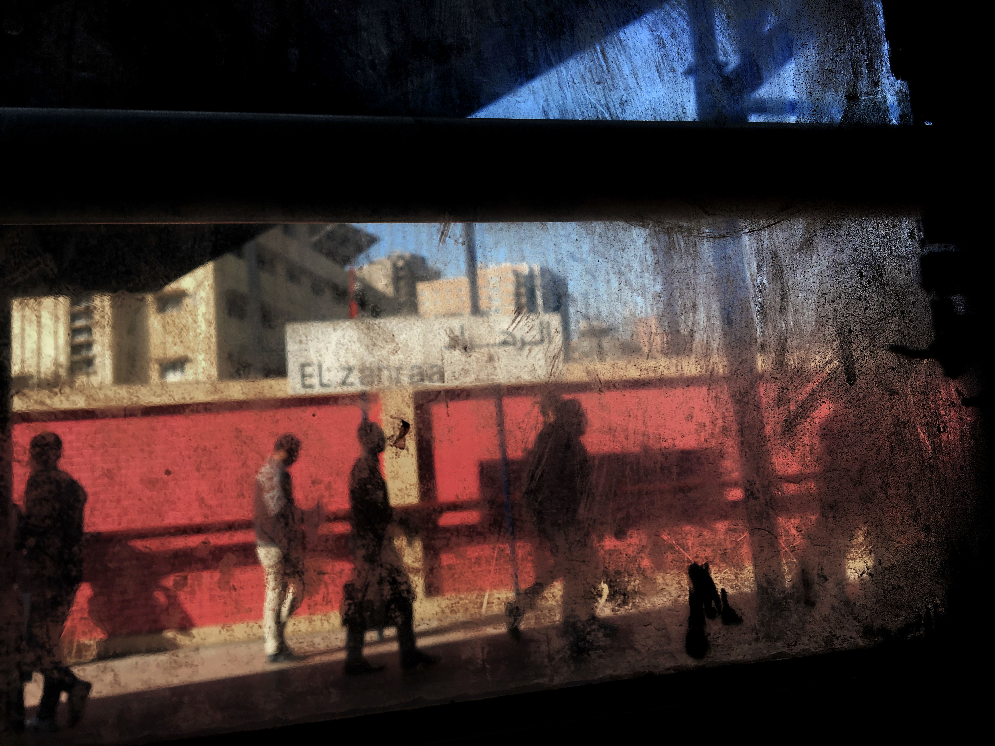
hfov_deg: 61.7
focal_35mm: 29
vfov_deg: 48.2
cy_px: 373
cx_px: 498
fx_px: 834
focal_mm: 4.15
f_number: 2.2
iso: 25
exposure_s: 1/657
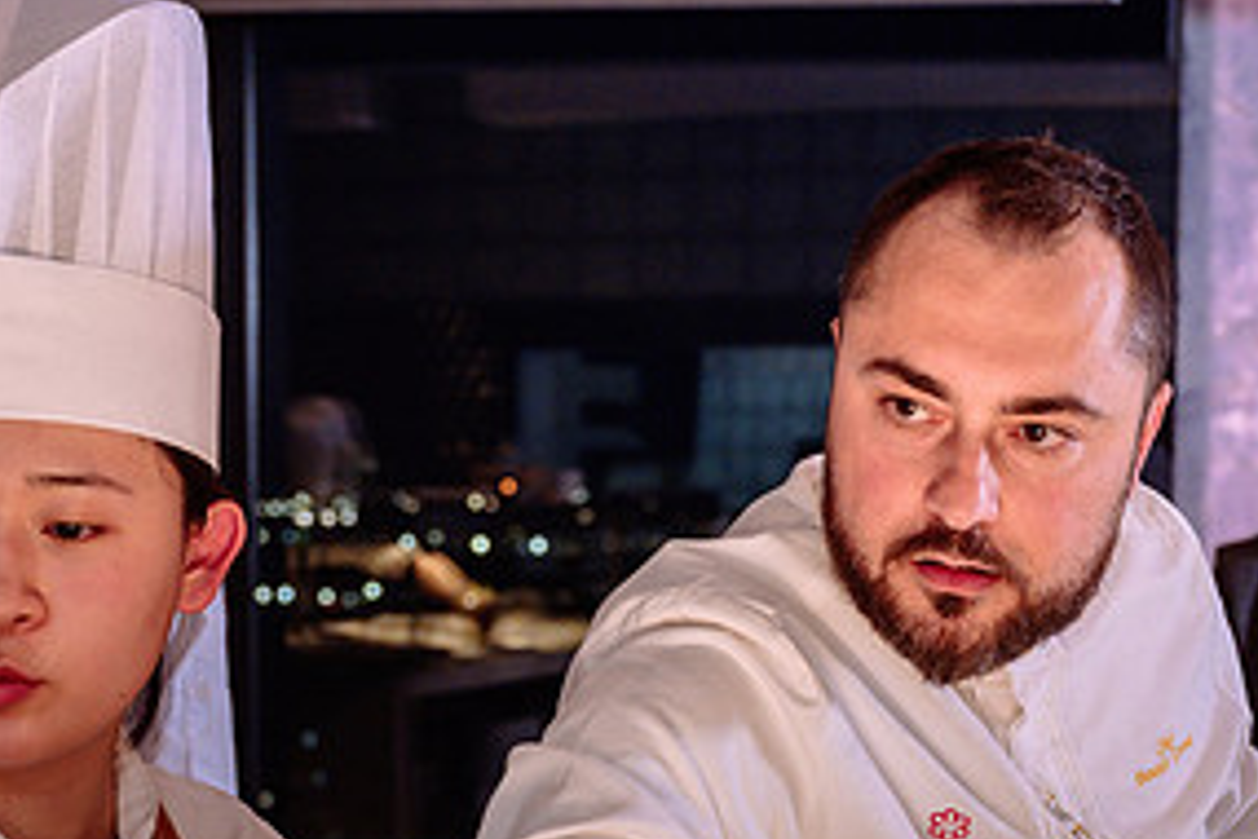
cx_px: 944
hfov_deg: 22.9
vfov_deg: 15.4
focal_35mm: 88
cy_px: 708
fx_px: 3075
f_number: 4.5
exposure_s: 1/160
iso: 800
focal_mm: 40
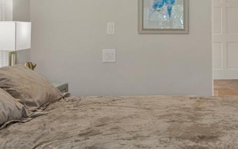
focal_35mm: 70
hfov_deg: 28.8
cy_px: 26
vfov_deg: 18.5
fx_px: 453
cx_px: 193
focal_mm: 13
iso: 250
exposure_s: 1/4
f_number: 8
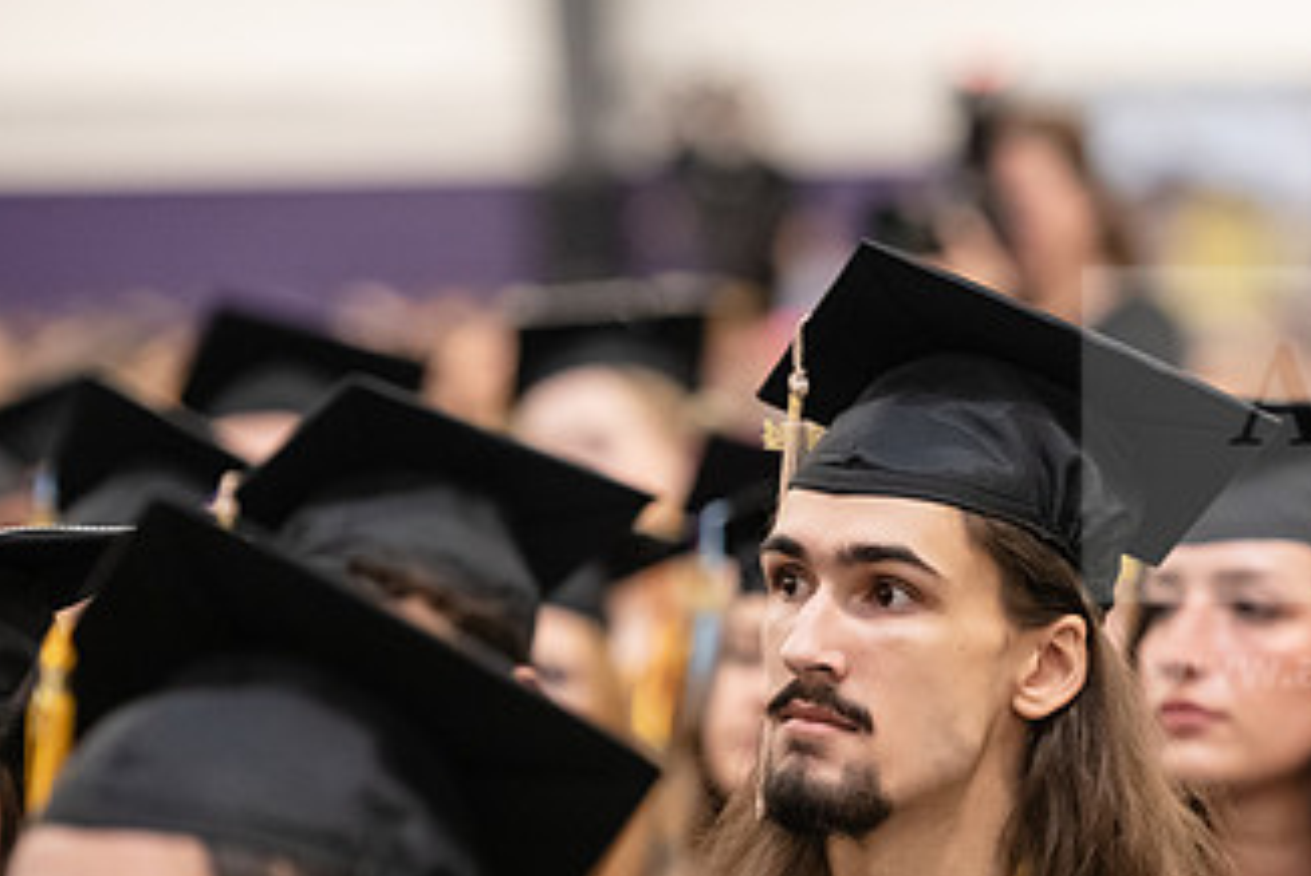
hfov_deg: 8.3
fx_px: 9076
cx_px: 961
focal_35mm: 249
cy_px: 753
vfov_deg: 5.5
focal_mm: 140
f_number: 2.8
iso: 3200
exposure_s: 1/200
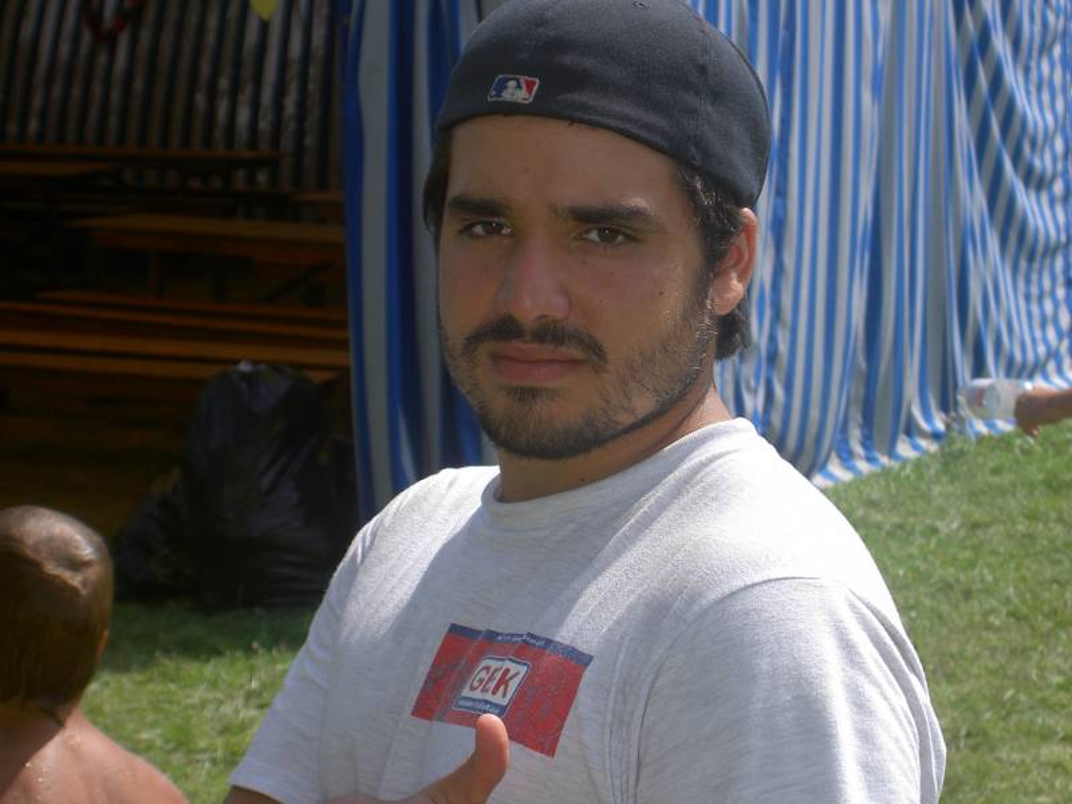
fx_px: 3592
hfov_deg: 17.0
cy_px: 402
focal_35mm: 116
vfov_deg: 12.8
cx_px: 536
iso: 100
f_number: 4.9
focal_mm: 24
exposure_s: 1/400
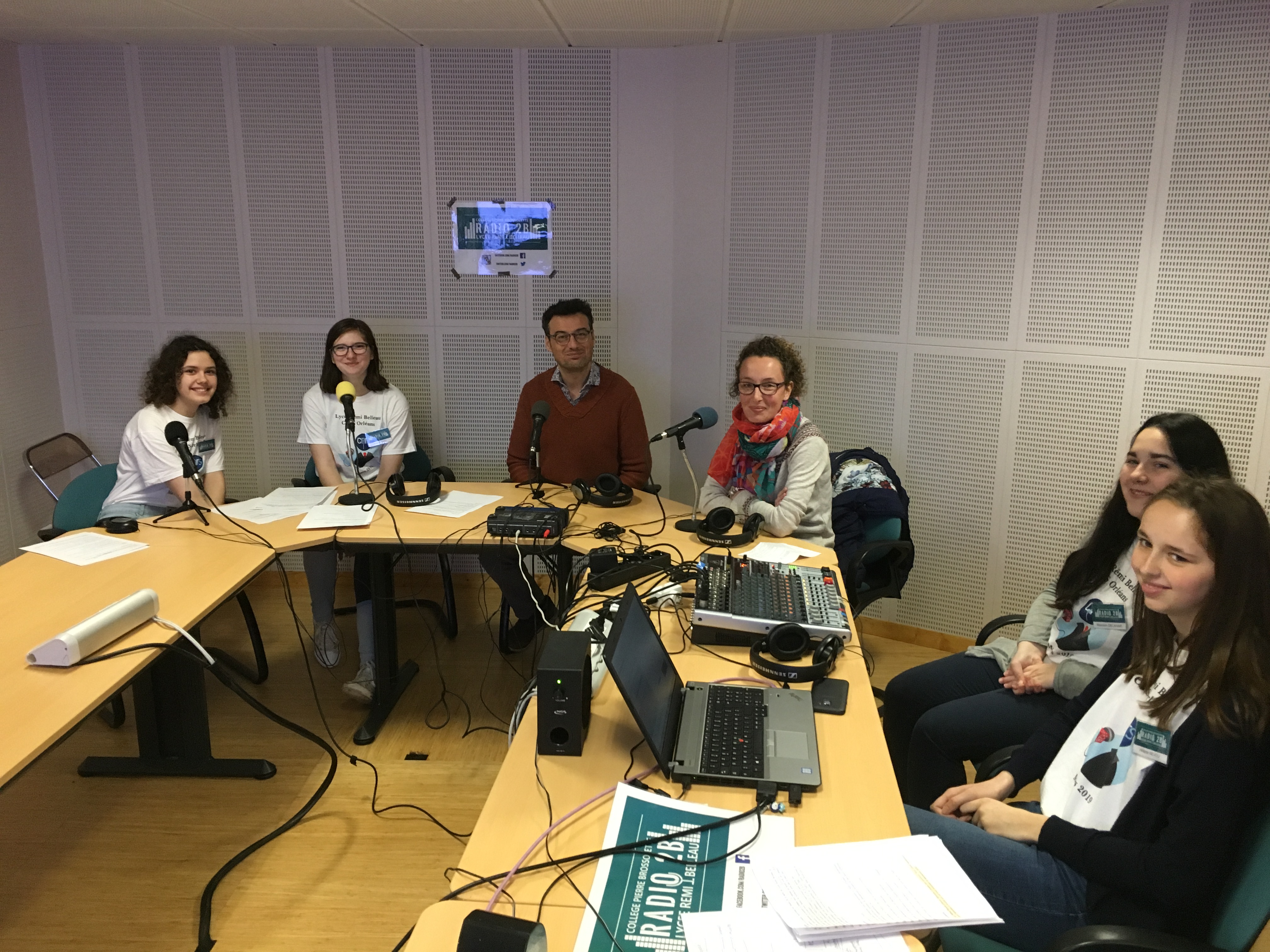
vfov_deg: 48.2
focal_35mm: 29
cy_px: 476
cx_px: 635
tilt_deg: -14.1
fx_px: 1064
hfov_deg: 61.7
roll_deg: -0.4
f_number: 2.2
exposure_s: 1/33
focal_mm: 4.15
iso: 200
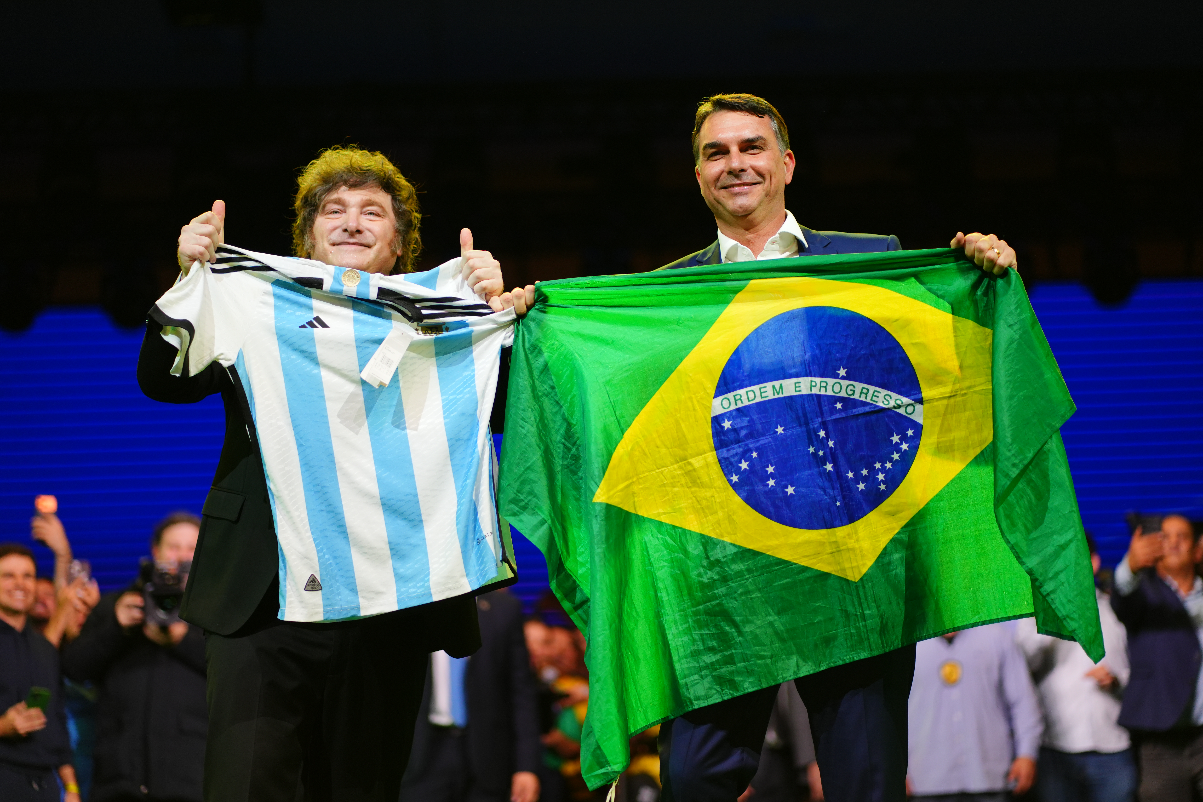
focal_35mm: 85
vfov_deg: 16.1
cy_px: 401
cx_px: 602
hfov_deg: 23.9
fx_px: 2840
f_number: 1.8
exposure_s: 1/2000
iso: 800
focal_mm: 85
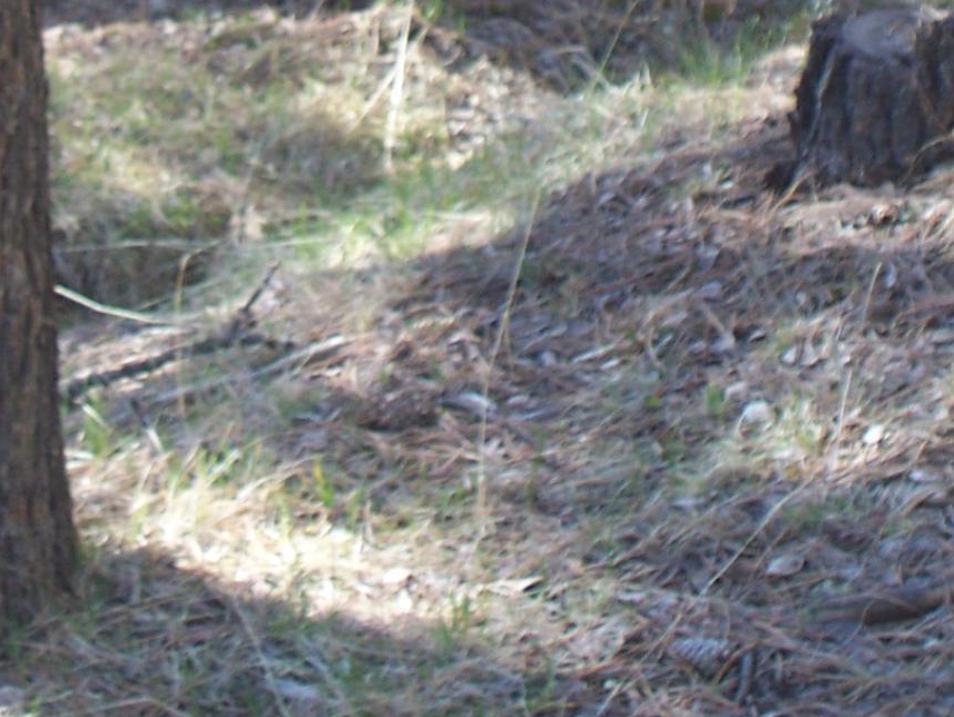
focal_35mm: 126
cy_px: -456
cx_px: 306
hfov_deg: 15.6
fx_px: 3475
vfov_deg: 11.2
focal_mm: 7.54
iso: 64
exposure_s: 1/60
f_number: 2.8
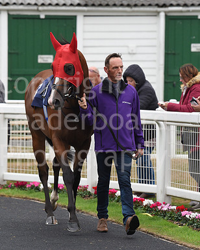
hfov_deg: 5.5
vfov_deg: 6.8
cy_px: 125
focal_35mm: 283
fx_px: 2094
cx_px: 84
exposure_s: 1/640
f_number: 5.6
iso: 1000
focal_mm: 200
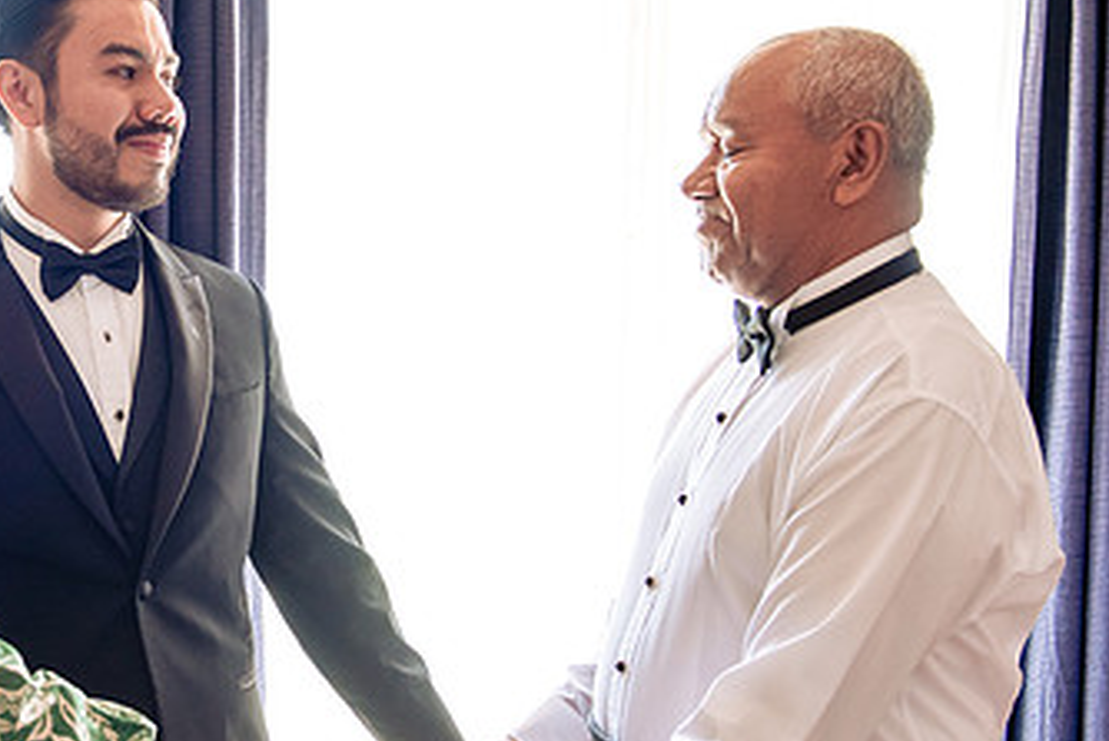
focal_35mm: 59
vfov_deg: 23.0
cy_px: 403
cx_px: 132
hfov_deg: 32.4
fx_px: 1818
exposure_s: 1/160
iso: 800
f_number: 3.5
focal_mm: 32
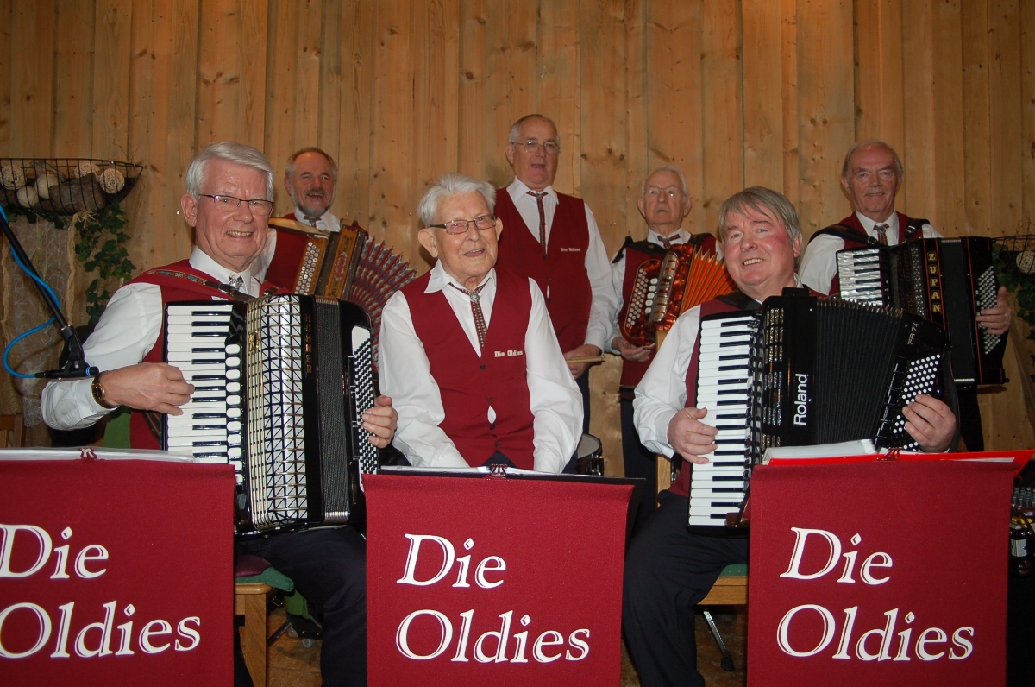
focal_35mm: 30
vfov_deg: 43.5
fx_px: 861
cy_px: 344
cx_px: 518
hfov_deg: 62.0
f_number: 3.8
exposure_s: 1/60
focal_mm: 20
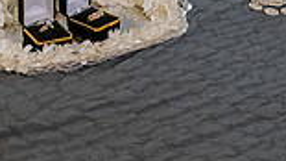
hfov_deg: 13.0
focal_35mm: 165
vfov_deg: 6.7
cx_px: 64
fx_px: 1251
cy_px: -316
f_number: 4
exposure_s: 1/200
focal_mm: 24
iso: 1600
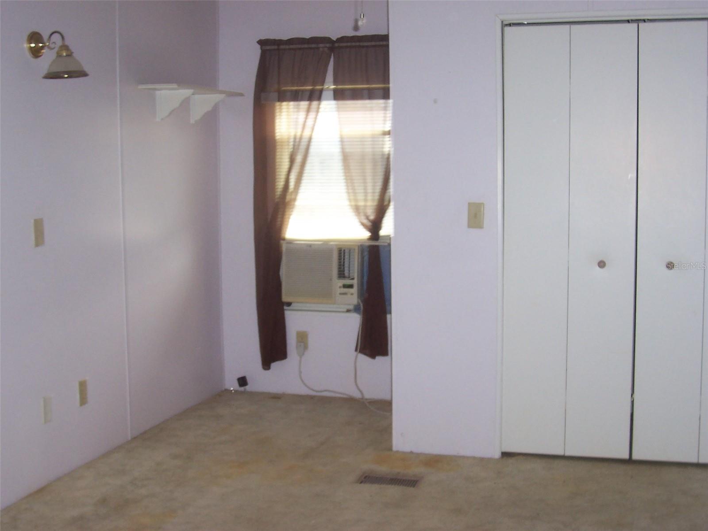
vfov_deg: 31.5
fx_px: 941
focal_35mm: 46
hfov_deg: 41.2
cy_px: 266
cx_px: 354
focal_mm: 7
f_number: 3
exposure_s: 1/60
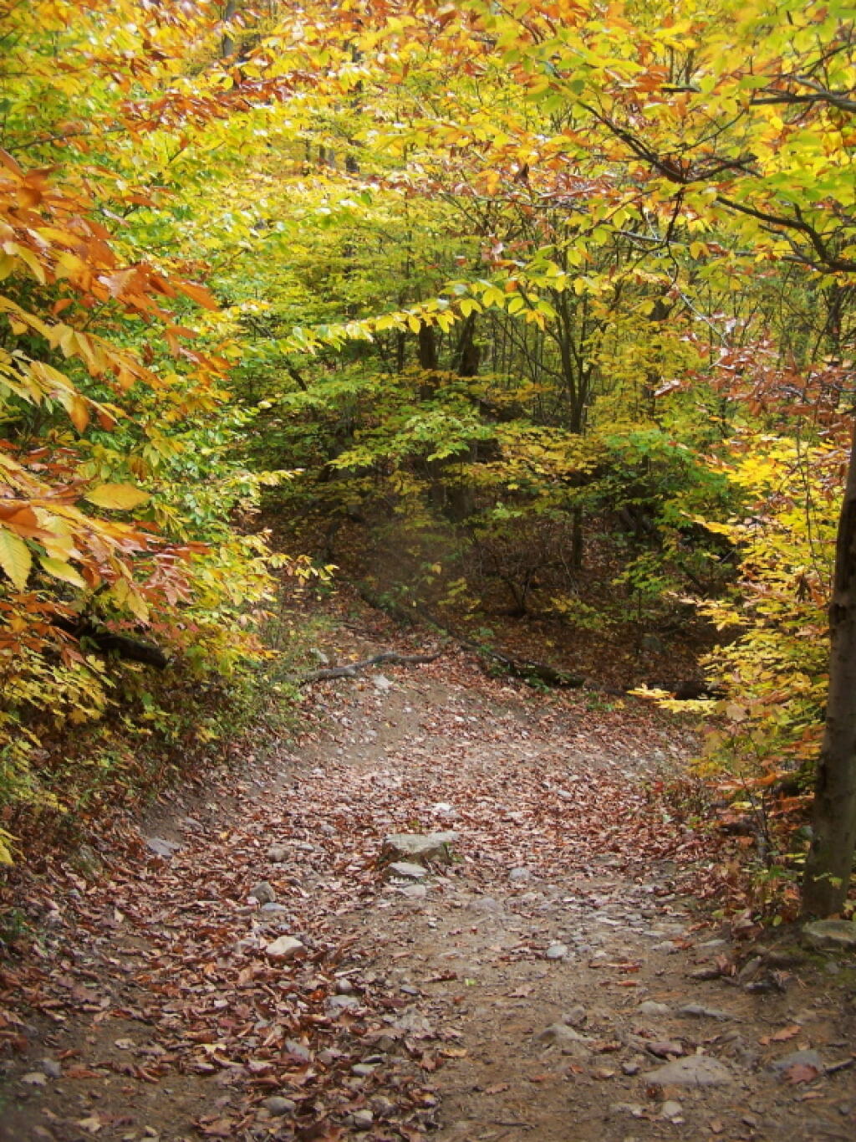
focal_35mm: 38
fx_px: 1253
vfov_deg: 49.0
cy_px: 571
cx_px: 428
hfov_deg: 37.7
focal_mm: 6.3
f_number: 2.8
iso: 80
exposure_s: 1/100
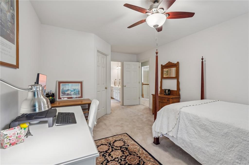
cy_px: 82
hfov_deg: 95.0
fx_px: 114
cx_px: 124
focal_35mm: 16
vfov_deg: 72.0
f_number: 8
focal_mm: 16.5
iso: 400
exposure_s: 1/5
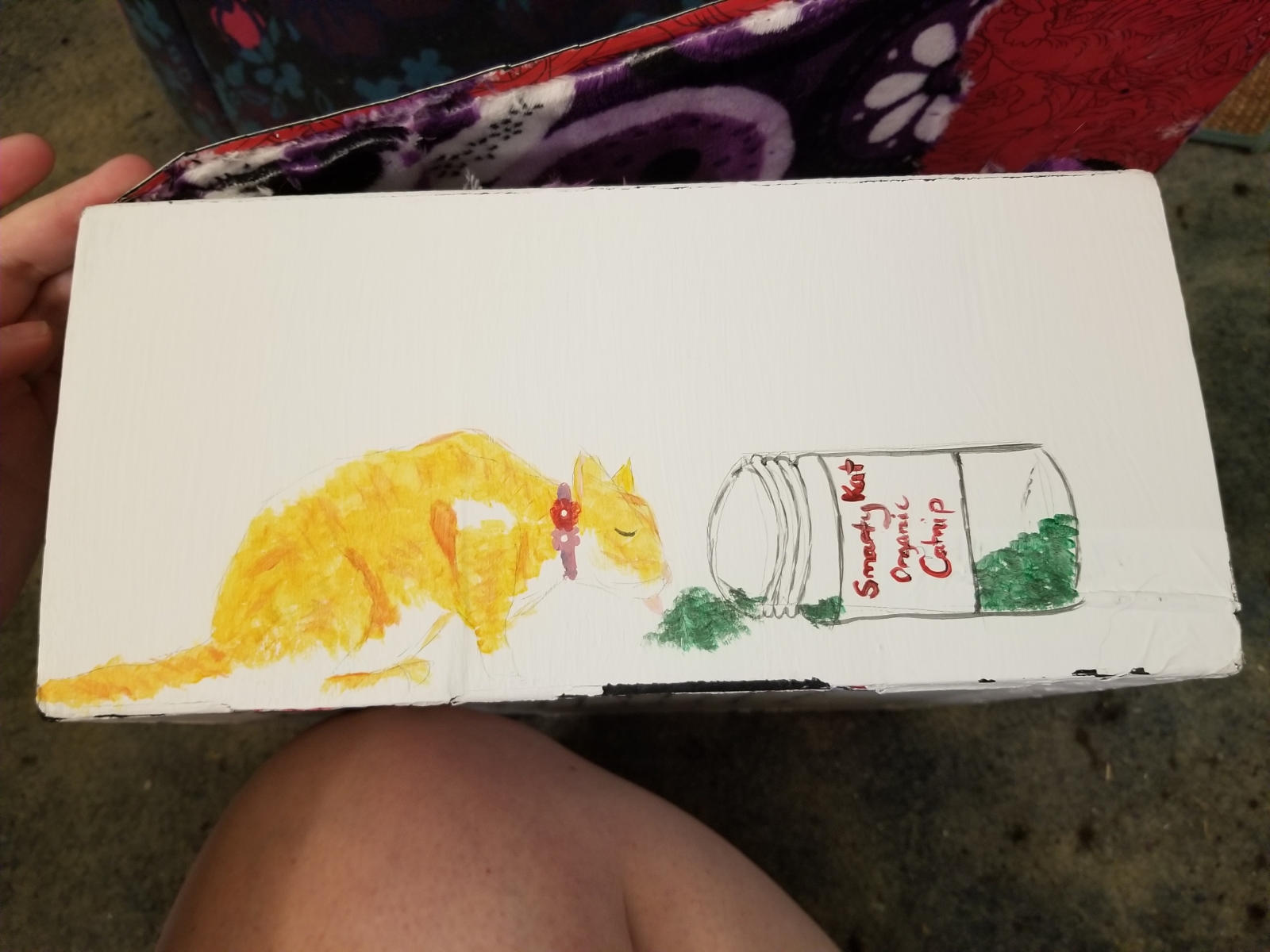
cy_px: 476
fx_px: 954
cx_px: 635
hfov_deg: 67.3
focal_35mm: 26
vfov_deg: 53.1
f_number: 1.7
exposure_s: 1/20
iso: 250
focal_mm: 4.25
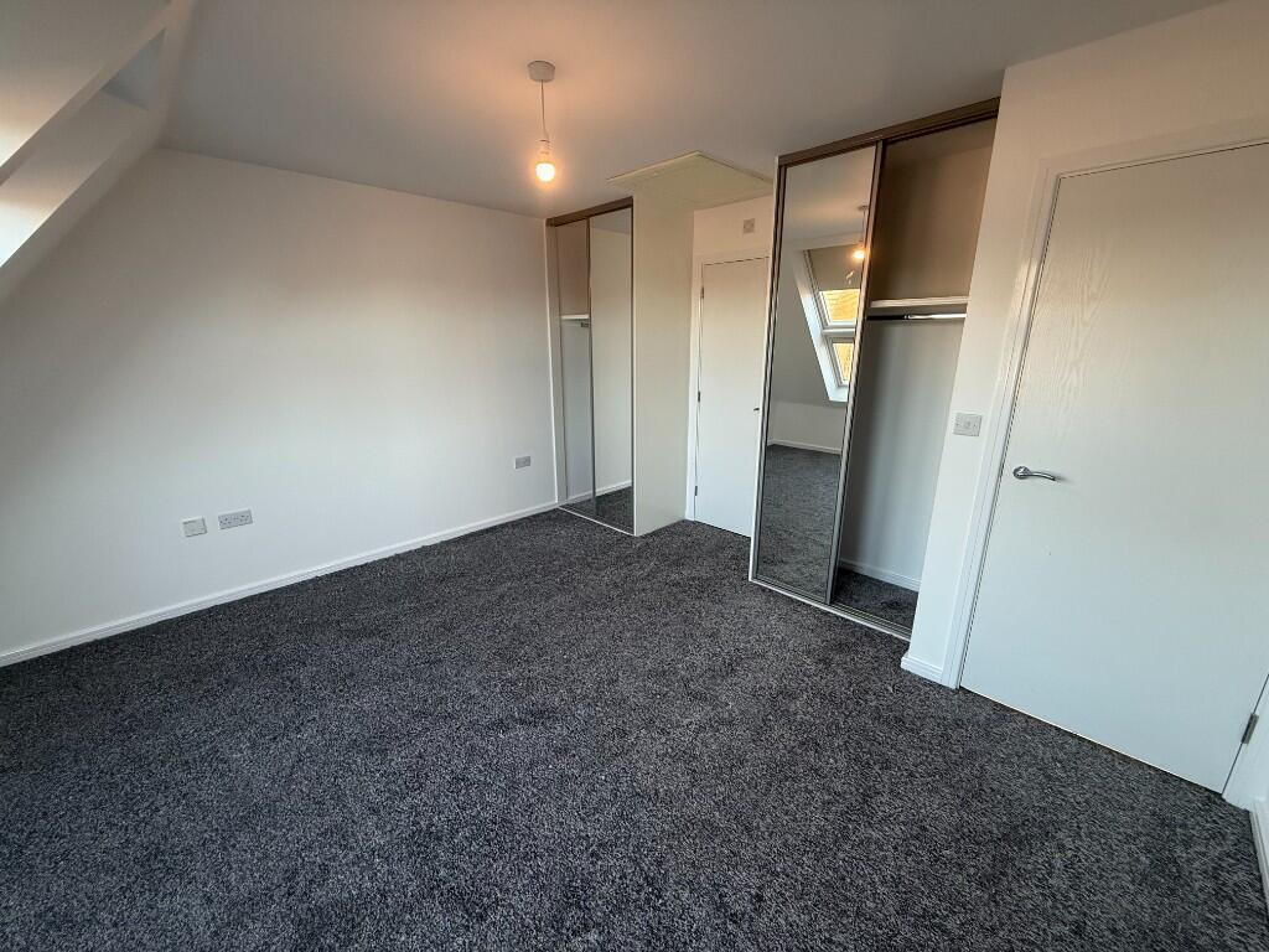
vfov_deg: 85.7
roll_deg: +0.1
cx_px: 634
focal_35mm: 14
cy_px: 476
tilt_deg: -14.9
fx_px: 513
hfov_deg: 102.1
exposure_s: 1/100
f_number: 2.2
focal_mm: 2.22
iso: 125
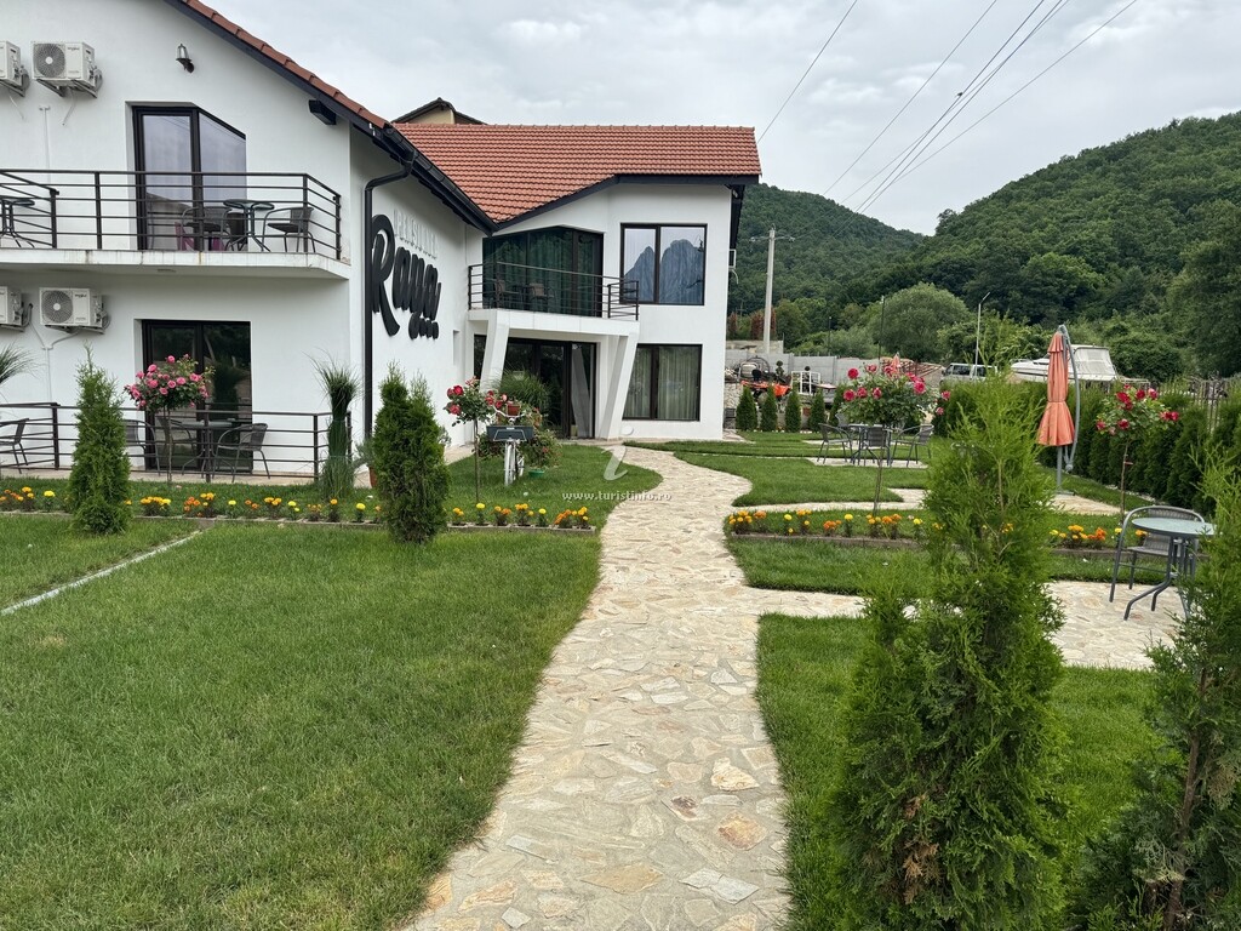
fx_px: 860
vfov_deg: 56.8
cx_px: 620
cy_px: 466
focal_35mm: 24
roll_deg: -0.8
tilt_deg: -4.5
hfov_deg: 71.6
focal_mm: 6.76
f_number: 1.78
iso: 80
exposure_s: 1/1042
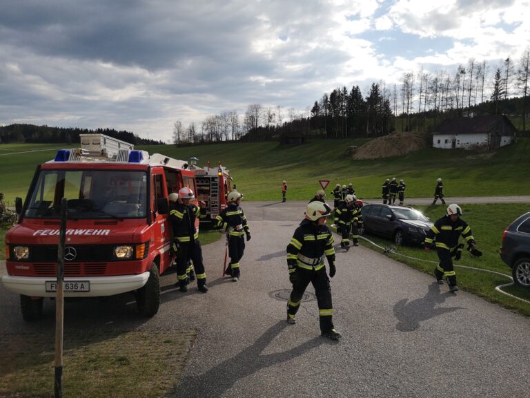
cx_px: 265
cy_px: 199
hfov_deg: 65.3
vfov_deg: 51.4
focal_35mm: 27
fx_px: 413
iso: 50
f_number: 1.8
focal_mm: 3.95
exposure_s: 1/3484
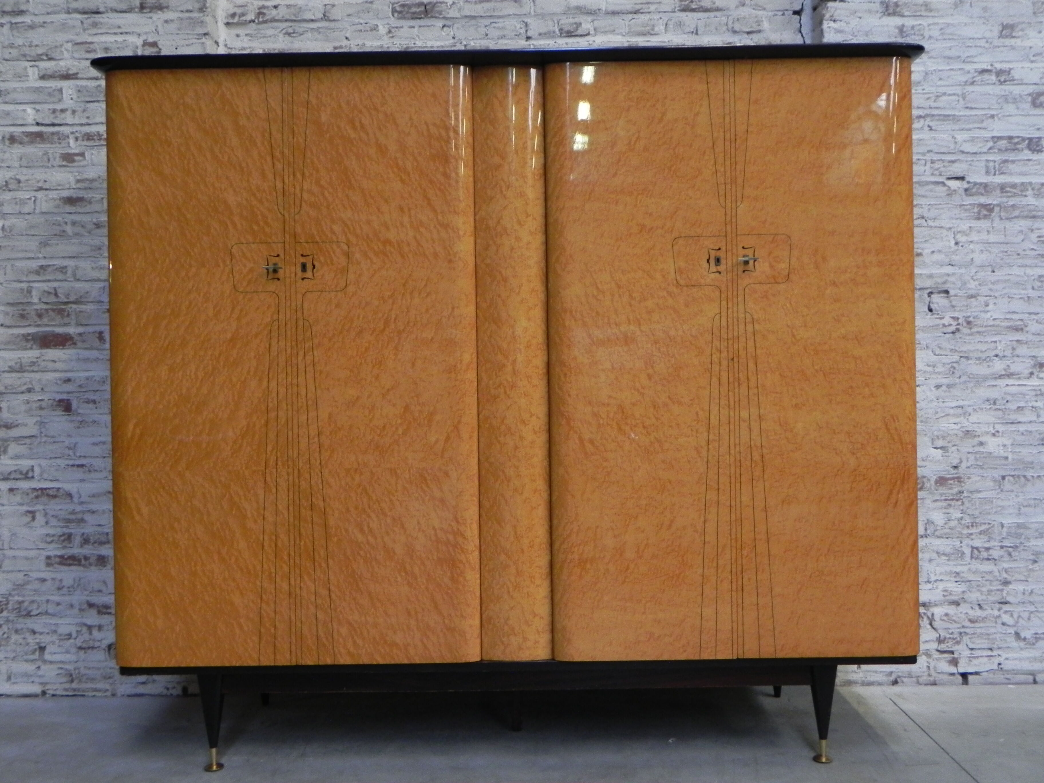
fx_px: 995
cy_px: 392
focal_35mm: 33
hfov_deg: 55.4
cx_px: 522
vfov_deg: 42.9
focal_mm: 5.9
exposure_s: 1/26.7
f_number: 2.8
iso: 400
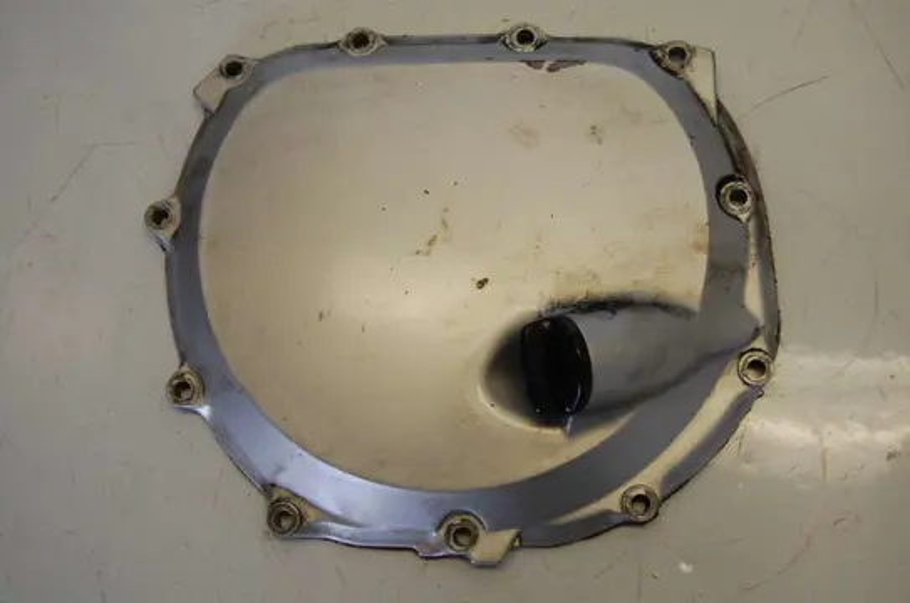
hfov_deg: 41.2
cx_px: 455
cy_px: 302
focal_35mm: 48
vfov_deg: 28.0
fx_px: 1211
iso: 400
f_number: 5.6
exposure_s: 1/125
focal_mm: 32
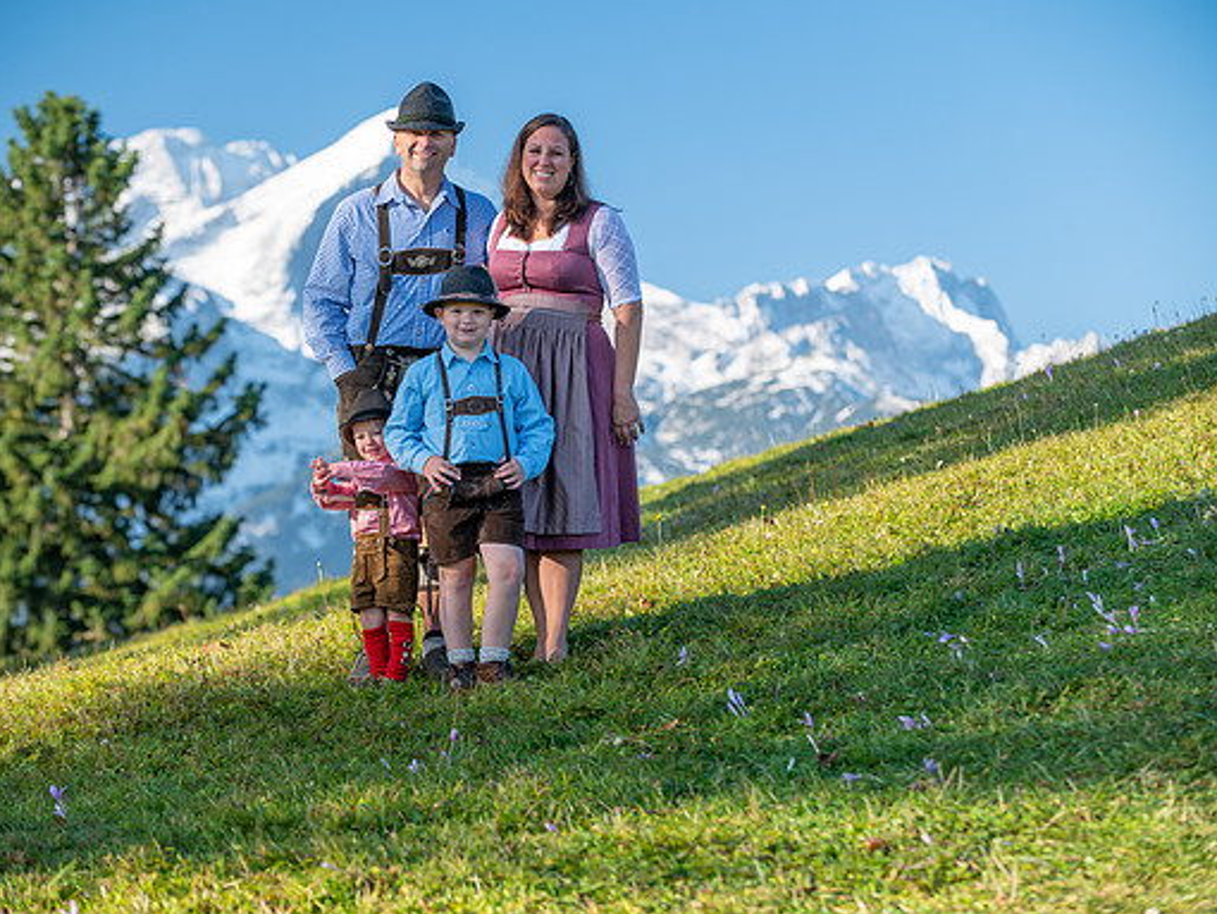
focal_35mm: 107
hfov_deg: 18.4
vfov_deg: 13.8
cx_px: 575
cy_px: 456
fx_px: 3764
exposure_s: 1/200
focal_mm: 98
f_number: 3.5
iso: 100
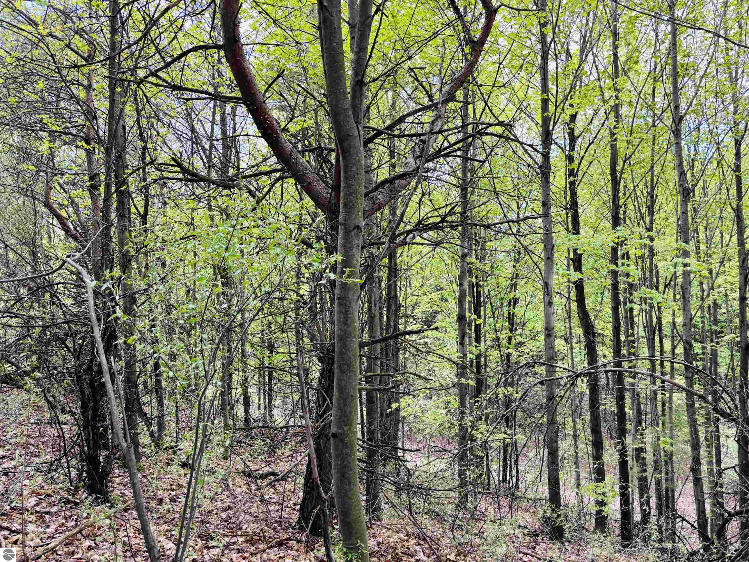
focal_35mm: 26
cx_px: 374
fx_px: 563
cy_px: 281
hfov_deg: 67.3
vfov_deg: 53.1
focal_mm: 5.96
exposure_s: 1/121
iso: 32
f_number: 1.6
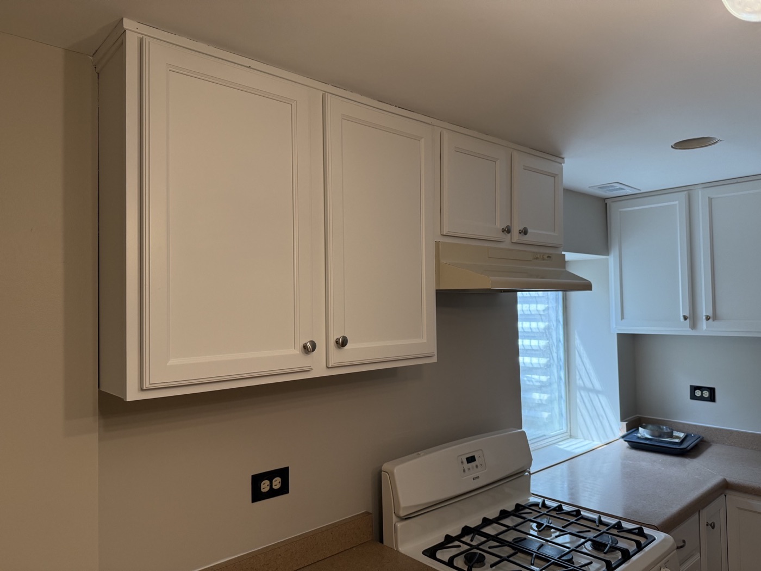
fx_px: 528
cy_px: 286
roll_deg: +1.1
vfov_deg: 56.8
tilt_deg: +2.2
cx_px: 380
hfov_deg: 71.6
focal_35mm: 24
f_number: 1.78
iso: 160
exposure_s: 1/229
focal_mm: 6.76
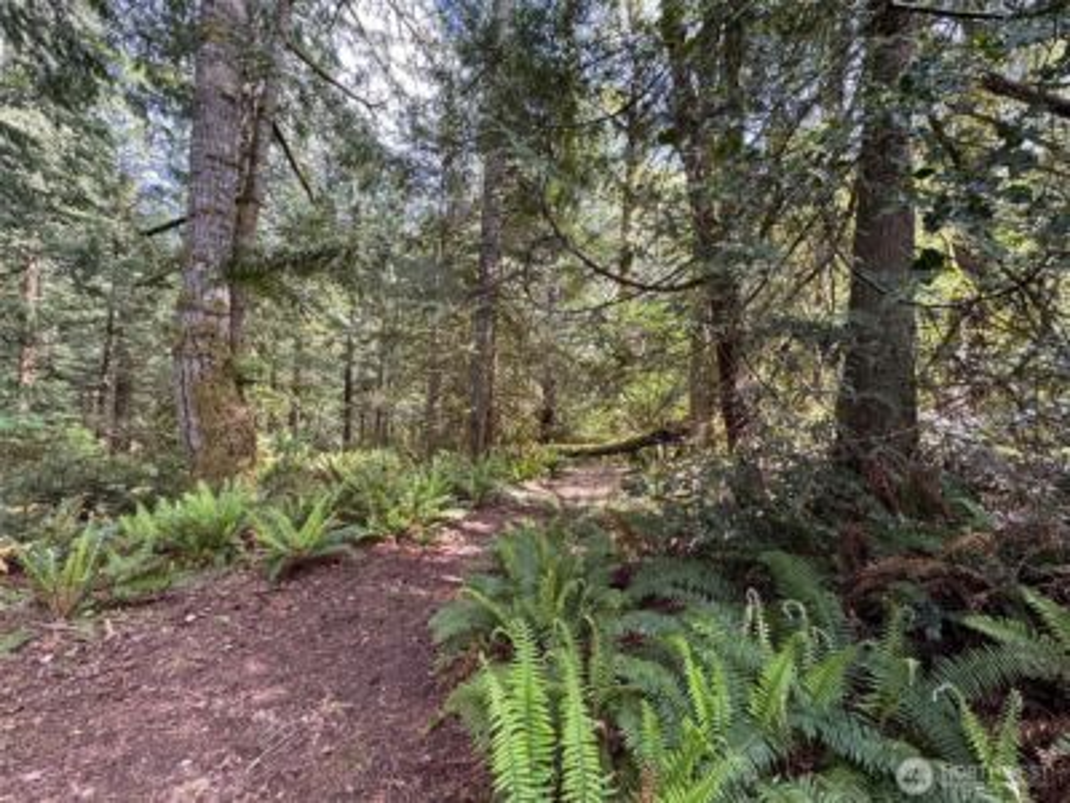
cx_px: 535
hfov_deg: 102.1
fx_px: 433
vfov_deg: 85.7
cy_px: 402
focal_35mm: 14
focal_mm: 2.22
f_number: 2.2
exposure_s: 1/99
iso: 160
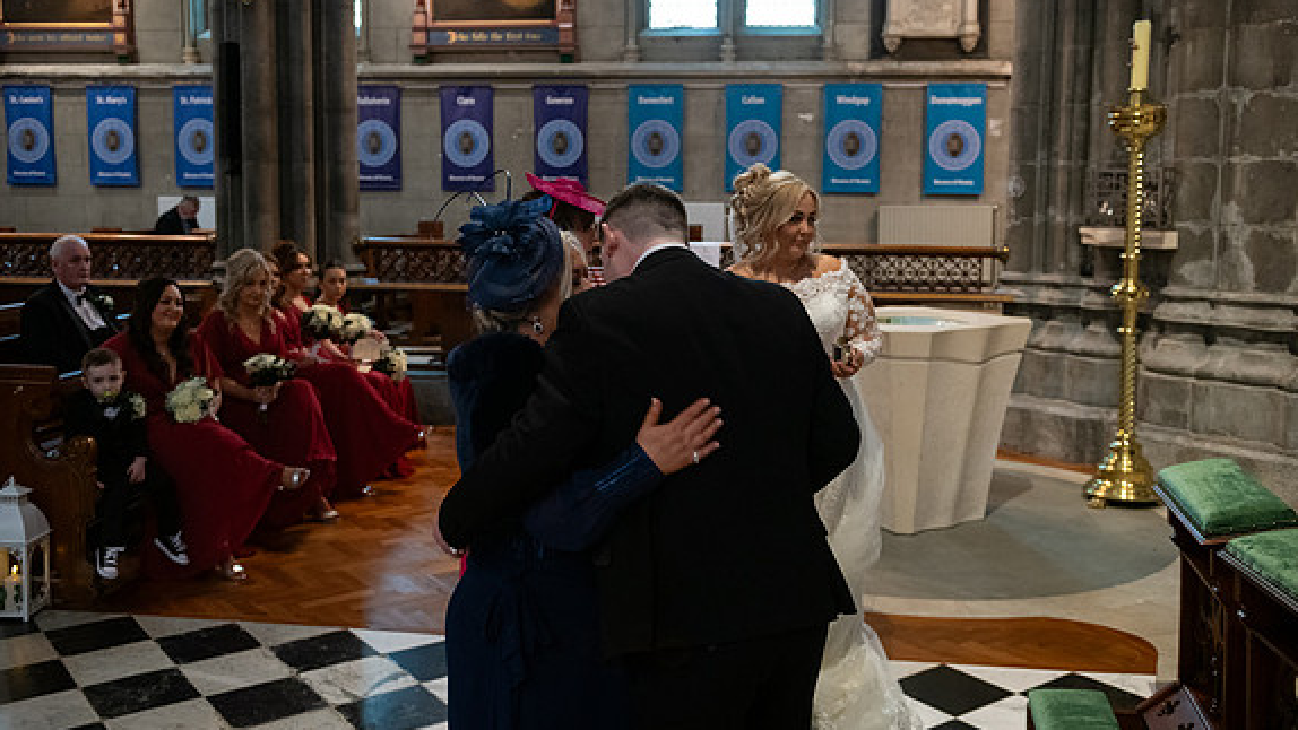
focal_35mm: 36
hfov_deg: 55.3
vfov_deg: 32.8
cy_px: 320
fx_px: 1239
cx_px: 651
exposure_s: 1/160
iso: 1250
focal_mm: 34
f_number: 3.5
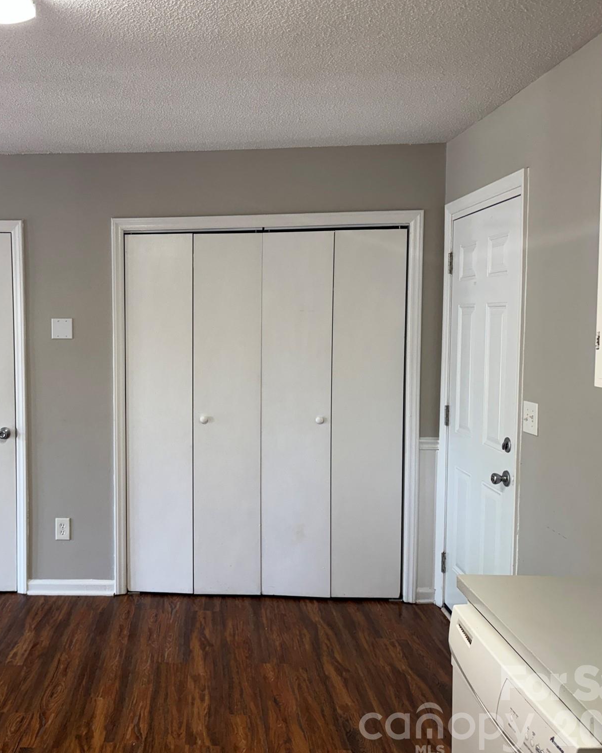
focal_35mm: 32
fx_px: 713
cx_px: 147
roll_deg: +0.9
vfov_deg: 55.7
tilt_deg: -4.5
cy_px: 378
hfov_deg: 44.2
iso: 160
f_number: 1.78
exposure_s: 1/120
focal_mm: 6.76
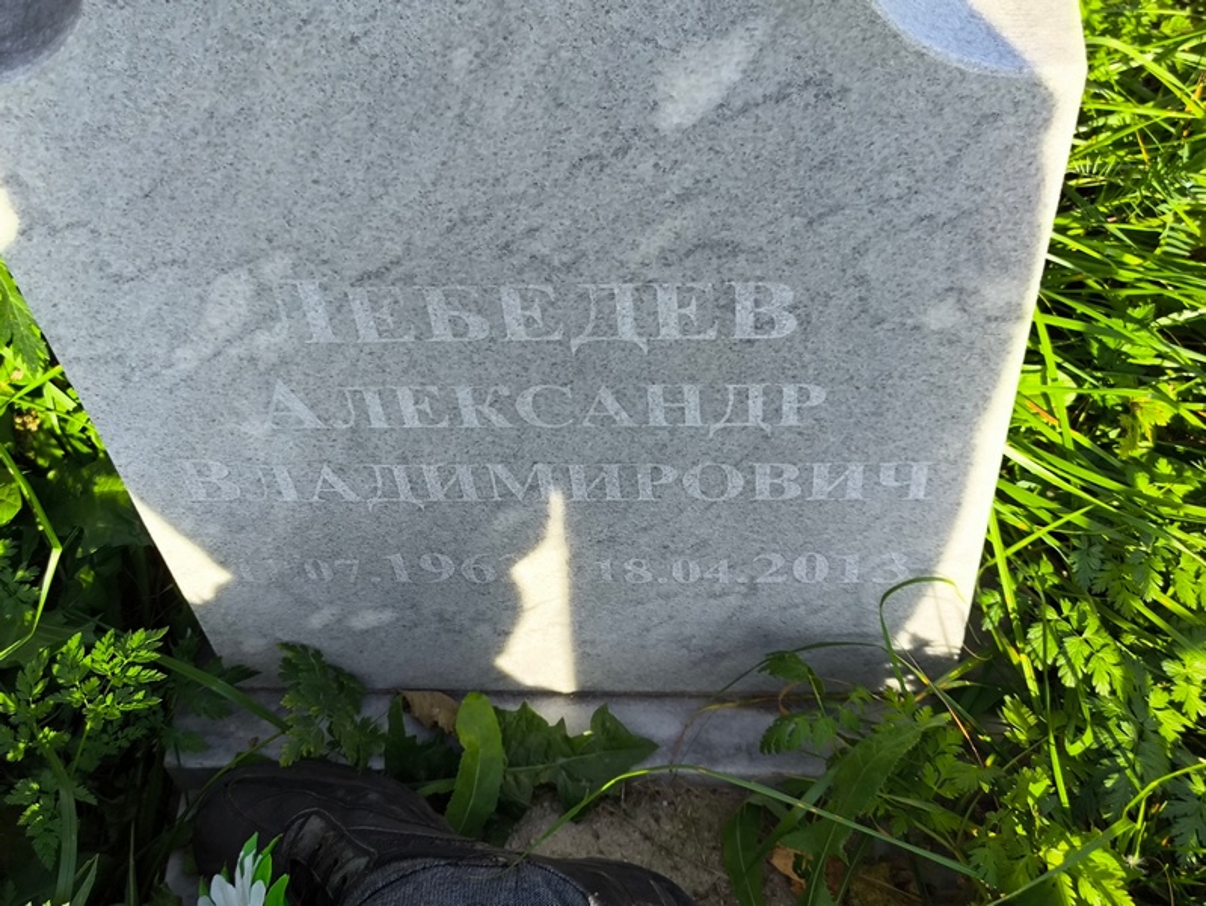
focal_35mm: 50
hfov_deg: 38.2
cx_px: 603
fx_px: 1743
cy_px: 453
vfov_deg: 29.1
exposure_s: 1/705
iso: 50
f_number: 1.7
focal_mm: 4.71
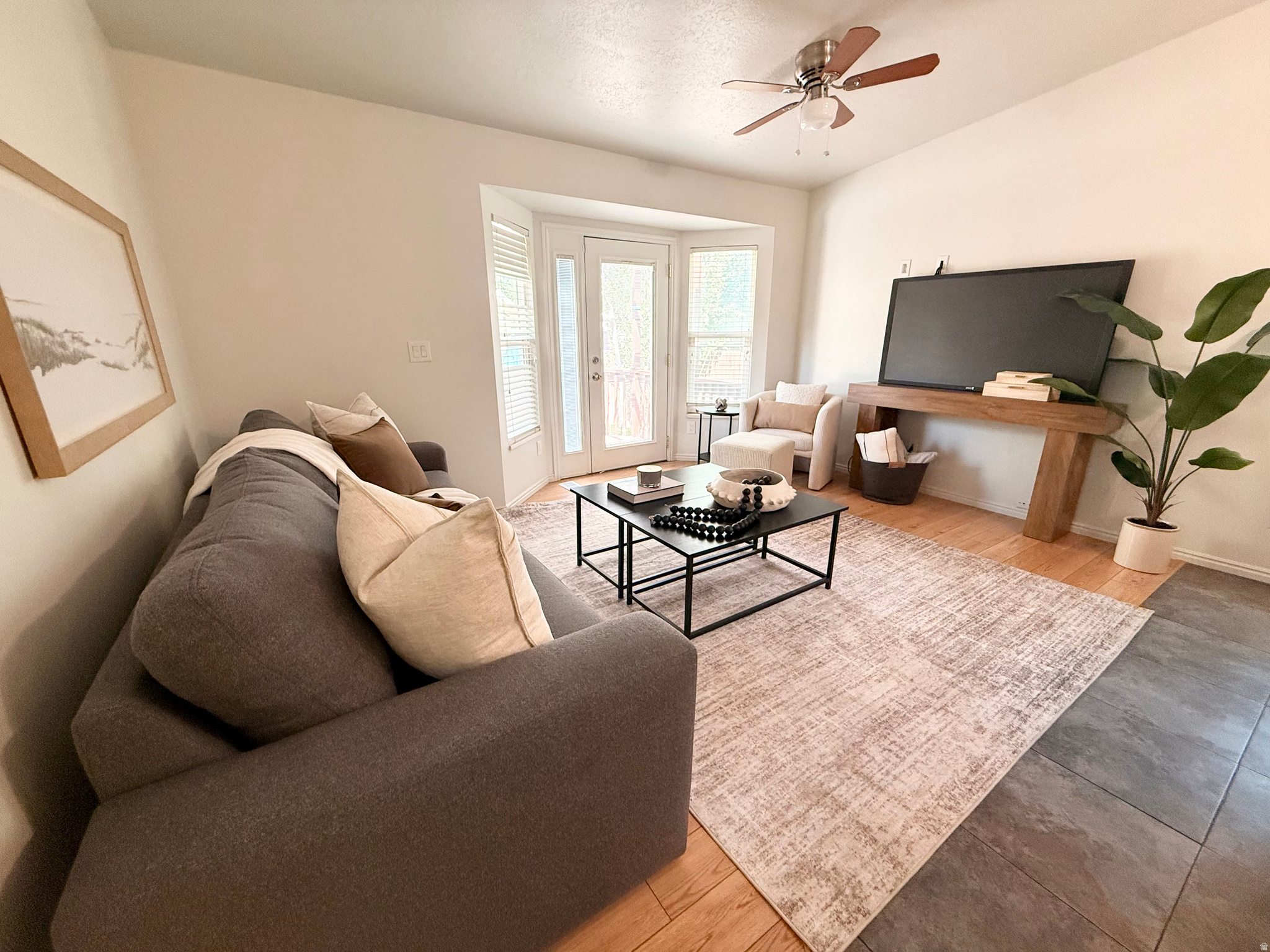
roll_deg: -0.1
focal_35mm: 14
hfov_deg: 102.1
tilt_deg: -17.0
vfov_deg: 85.7
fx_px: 514
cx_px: 635
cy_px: 476
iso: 320
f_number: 2.2
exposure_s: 1/120
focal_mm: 2.22
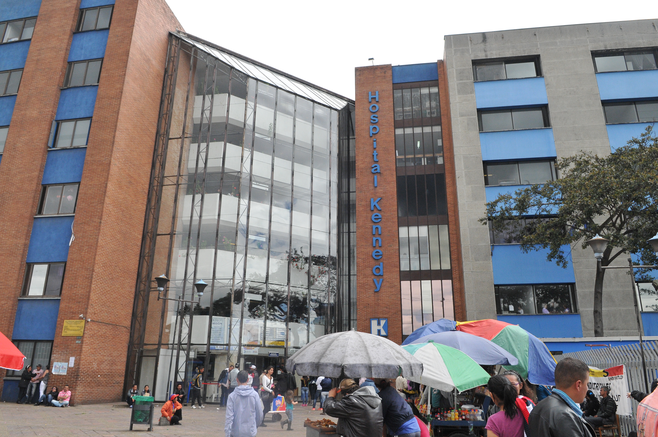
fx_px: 466
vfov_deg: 50.3
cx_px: 329
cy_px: 218
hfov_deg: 70.5
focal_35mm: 26
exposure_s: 1/500
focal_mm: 17
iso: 800
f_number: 5
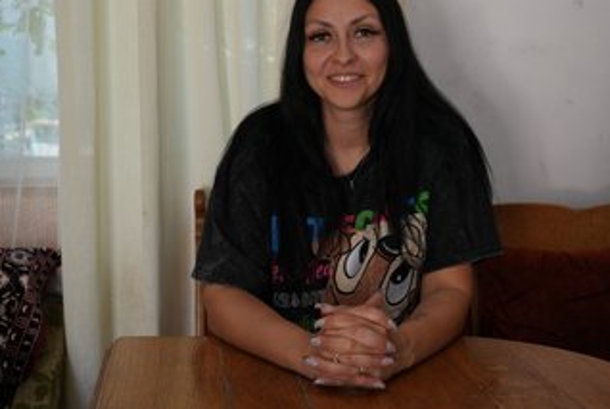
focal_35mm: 49
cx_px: 370
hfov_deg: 40.1
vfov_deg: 27.5
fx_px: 831
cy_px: 160
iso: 800
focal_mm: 39
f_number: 4.5
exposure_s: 1/100
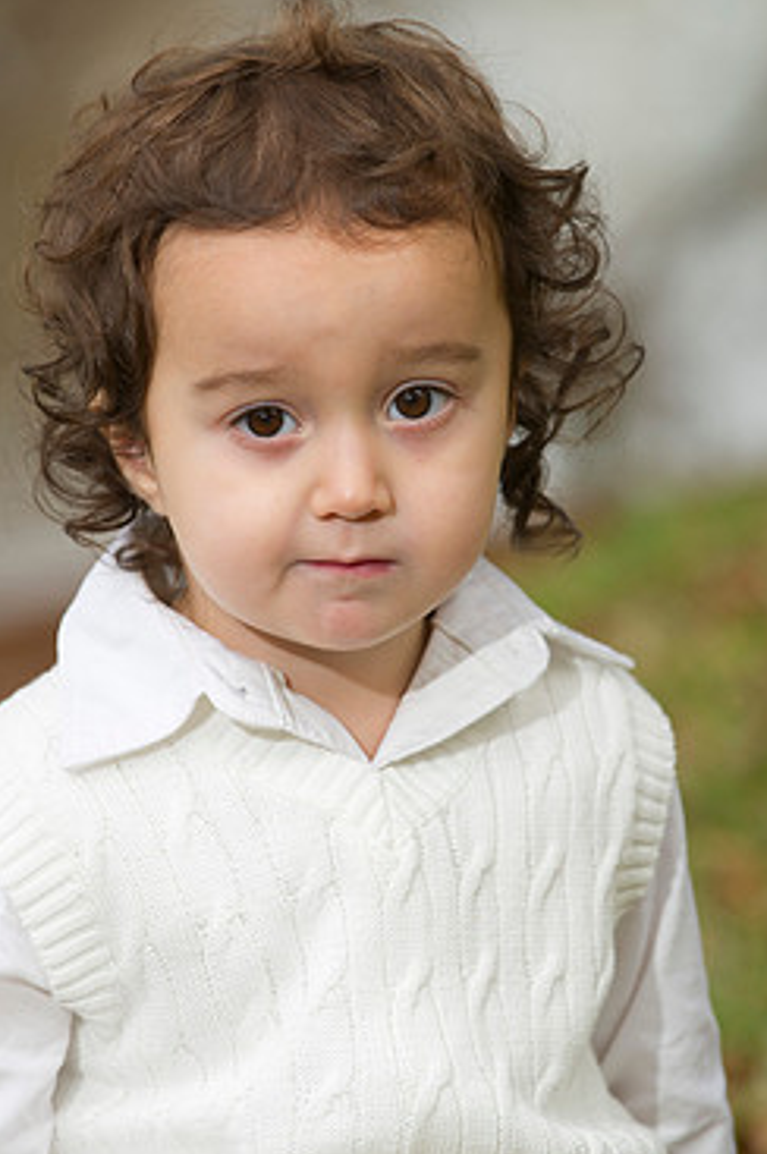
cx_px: 388
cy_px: 591
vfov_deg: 8.4
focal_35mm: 245
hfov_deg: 5.6
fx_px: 7844
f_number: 5
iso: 200
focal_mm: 200
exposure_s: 1/250
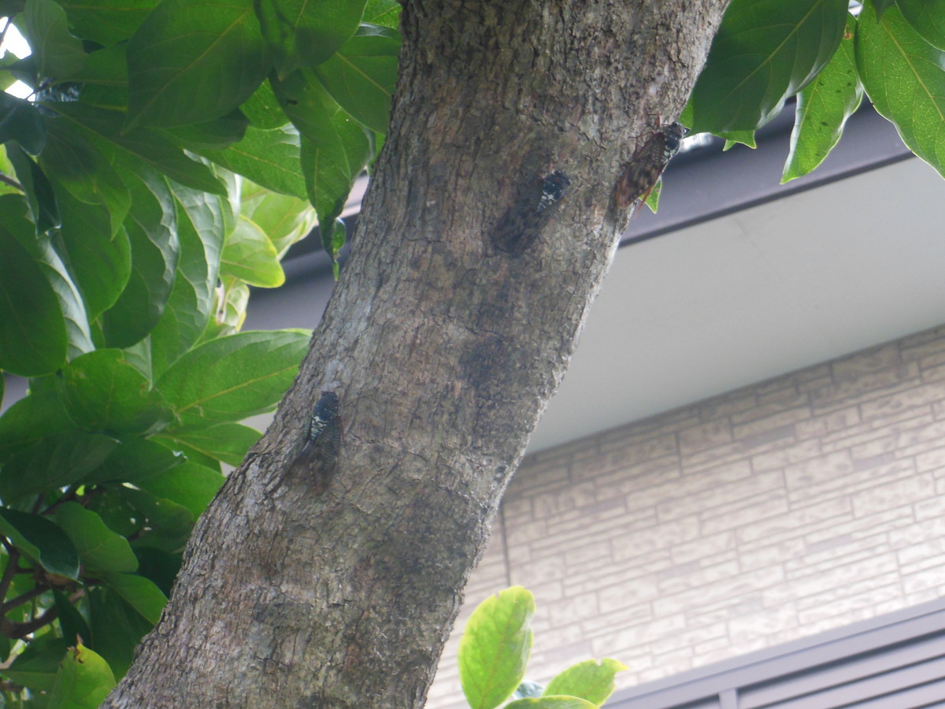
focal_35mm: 191
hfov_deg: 10.4
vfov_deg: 7.8
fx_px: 5214
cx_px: 472
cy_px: 354
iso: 400
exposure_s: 1/25
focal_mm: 34
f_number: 5.9
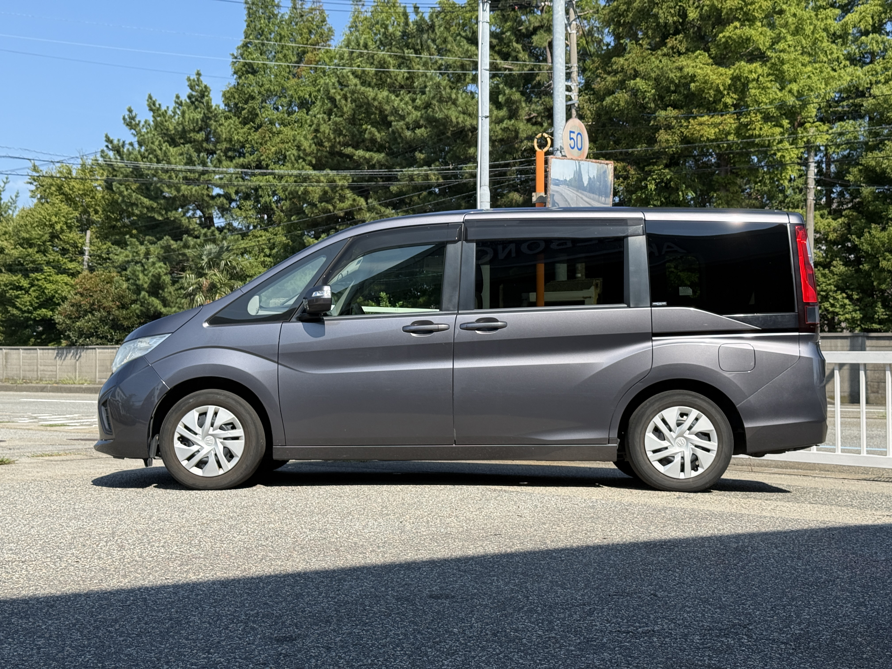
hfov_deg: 39.7
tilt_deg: +1.9
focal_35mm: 48
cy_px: 334
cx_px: 446
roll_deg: +0.4
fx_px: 1237
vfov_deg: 30.3
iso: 64
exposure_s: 1/2762
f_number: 1.78
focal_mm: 6.76
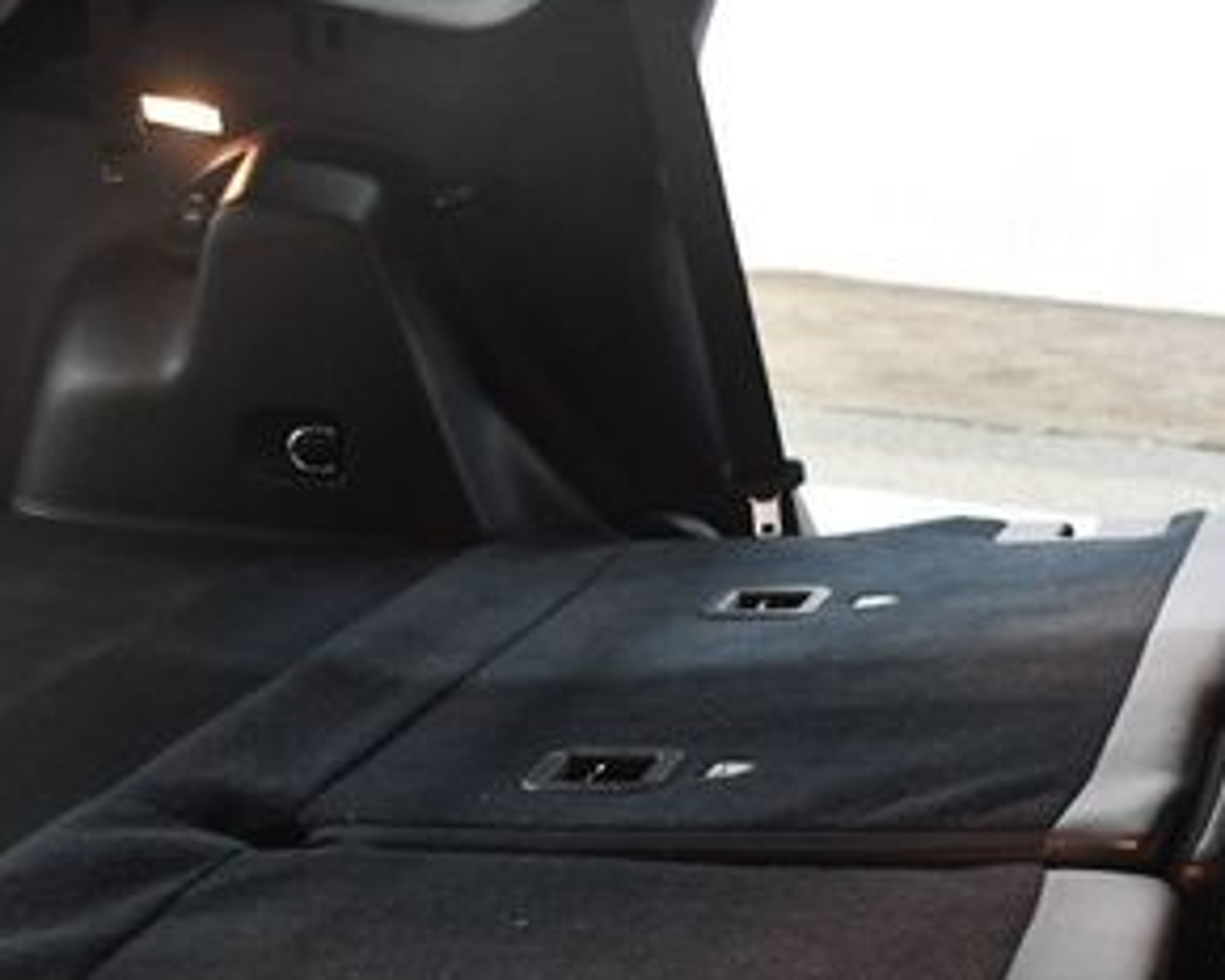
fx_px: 2248
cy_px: 815
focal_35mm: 62
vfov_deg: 24.1
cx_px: 562
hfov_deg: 30.5
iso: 3600
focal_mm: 20
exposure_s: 1/60
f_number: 3.5
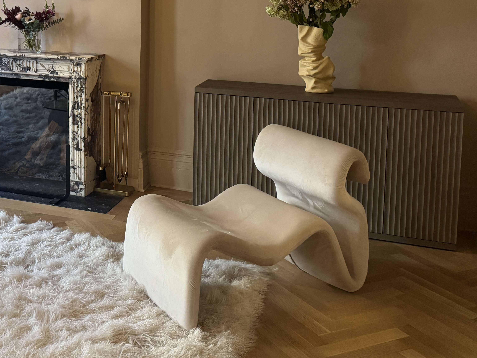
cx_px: 93
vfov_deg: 30.9
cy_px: 43
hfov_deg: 40.3
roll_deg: -0.7
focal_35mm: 45
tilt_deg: -5.3
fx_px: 620
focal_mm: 6.76
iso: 500
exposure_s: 1/60
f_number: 1.78
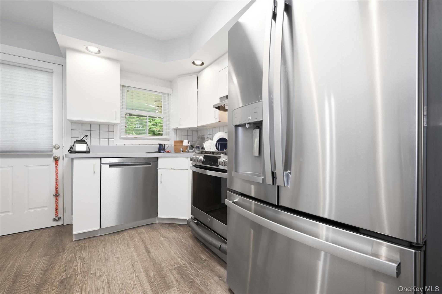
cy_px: 147
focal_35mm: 14
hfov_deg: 102.3
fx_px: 178
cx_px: 221
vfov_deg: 79.2
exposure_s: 1/2
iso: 100
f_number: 11
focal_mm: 14.5
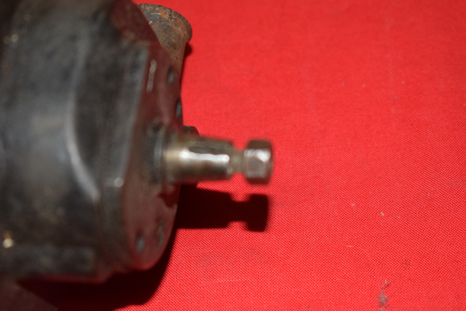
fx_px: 1068
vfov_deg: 16.6
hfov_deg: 24.6
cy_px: 156
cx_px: 233
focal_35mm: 82
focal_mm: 55
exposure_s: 1/200
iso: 1250
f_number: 5.6
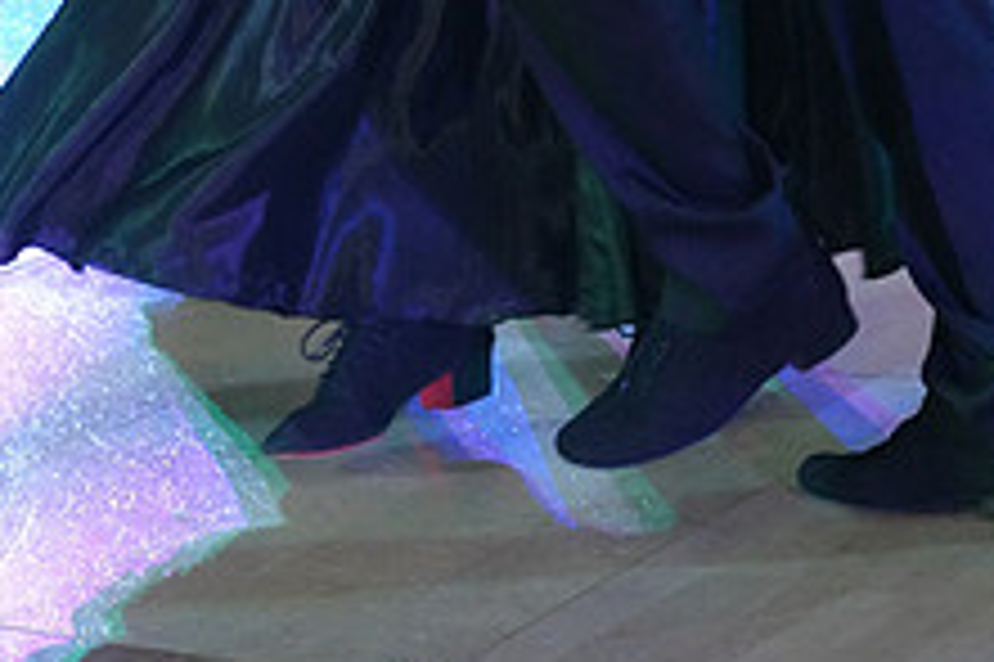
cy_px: -567
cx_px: 528
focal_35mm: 218
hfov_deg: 9.4
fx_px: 6015
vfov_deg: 6.2
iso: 6400
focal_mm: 83
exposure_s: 1/250
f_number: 5
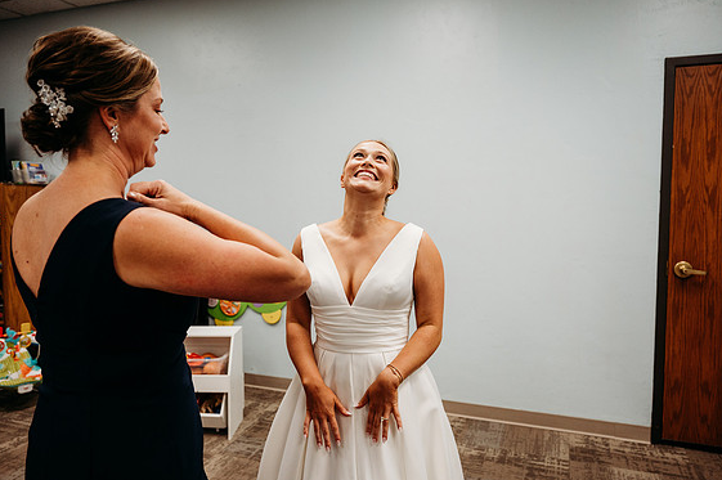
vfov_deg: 49.5
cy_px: 233
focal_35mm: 26
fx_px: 521
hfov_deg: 69.4
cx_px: 370
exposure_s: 1/320
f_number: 3.2
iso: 2000
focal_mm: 24
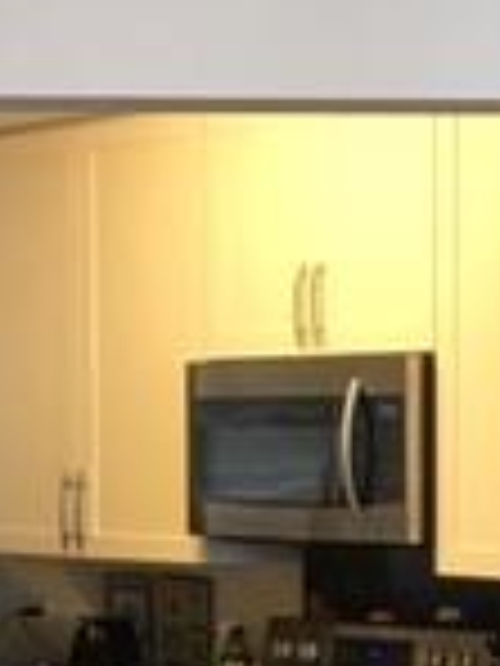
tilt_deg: -2.4
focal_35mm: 125
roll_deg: -0.8
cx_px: 495
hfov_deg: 11.7
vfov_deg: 15.6
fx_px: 2407
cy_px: 621
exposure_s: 1/15
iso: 50
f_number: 2.2
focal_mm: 4.15
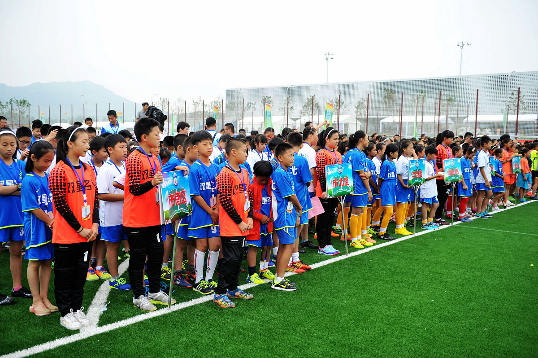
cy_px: 179
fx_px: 567
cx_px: 269
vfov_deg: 35.0
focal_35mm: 38
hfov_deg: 50.7
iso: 200
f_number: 3.2
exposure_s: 1/1000
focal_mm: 38
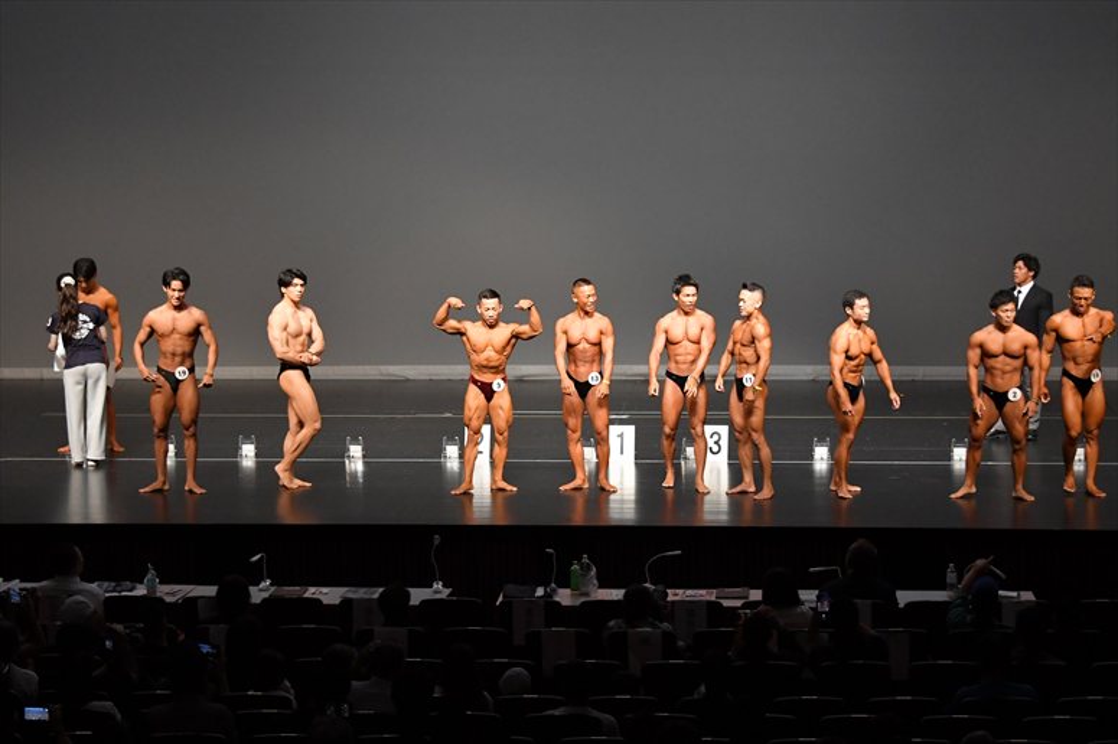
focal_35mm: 102
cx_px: 559
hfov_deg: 20.0
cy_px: 372
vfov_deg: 13.4
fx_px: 3166
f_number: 5.6
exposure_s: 1/400
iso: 4000
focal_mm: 68
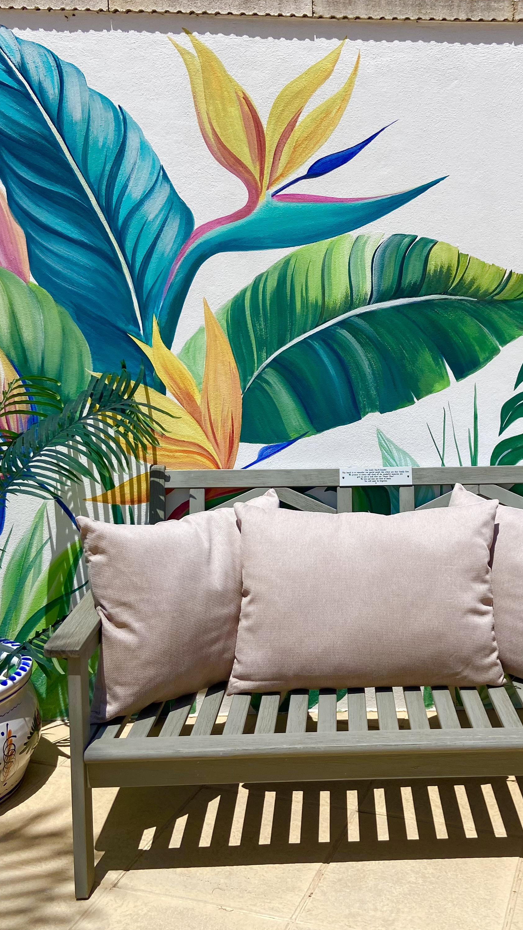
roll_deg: -0.1
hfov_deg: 30.8
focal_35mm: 38
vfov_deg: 52.8
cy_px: 465
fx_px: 937
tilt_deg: -8.7
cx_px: 377
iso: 32
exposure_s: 1/5747
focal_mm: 4.25
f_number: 1.8
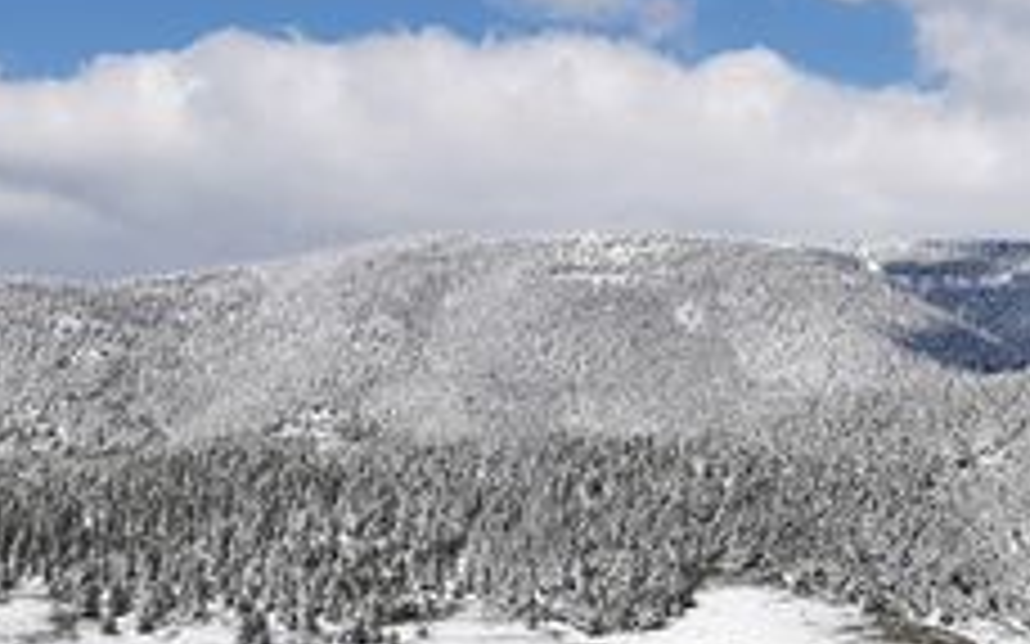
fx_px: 2498
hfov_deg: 22.6
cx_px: 967
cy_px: 703
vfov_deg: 14.4
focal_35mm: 89
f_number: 1.8
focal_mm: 5.58
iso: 50
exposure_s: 1/6250
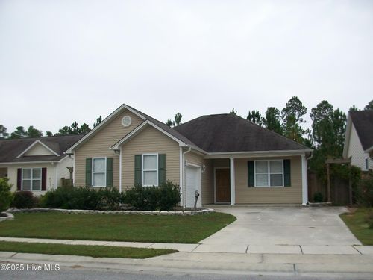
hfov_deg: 54.0
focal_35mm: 34
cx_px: 186
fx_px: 366
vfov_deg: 41.8
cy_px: 140
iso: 80
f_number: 2.8
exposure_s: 1/125
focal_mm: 5.7
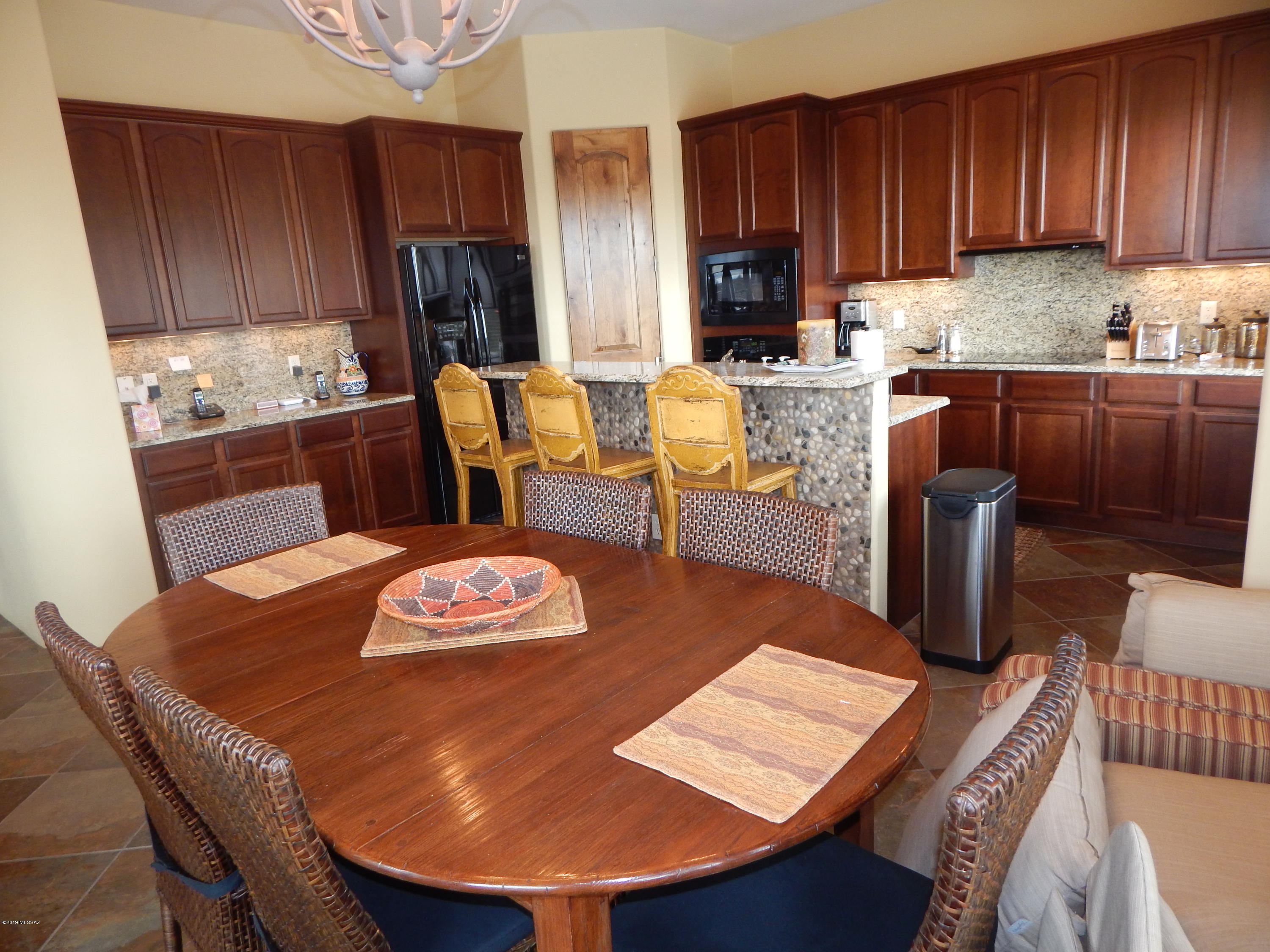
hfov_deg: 76.4
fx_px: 807
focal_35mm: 22
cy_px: 476
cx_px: 635
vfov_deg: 61.1
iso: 200
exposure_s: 1/30
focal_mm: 4
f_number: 3
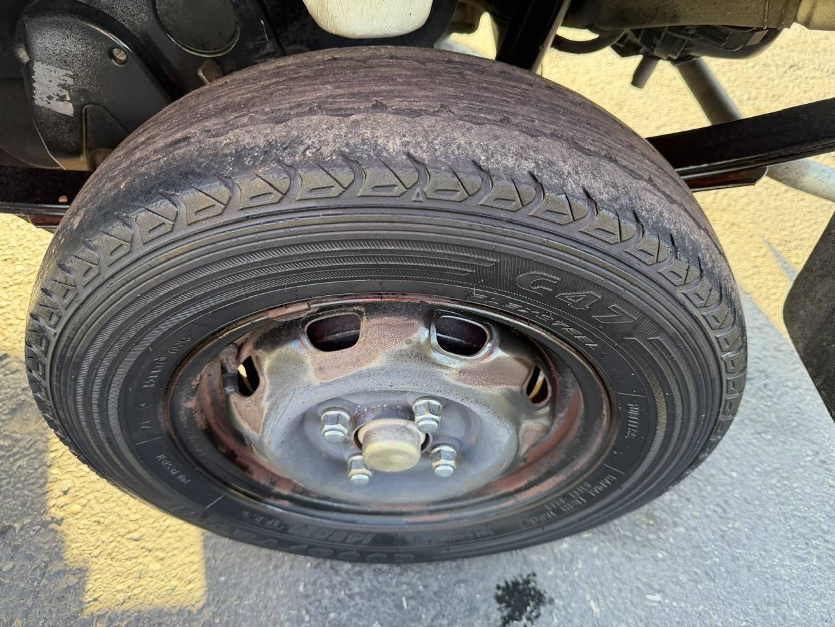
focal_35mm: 24
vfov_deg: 56.8
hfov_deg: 71.6
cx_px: 418
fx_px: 579
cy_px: 314
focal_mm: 6.76
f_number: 1.78
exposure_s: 1/143
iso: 200
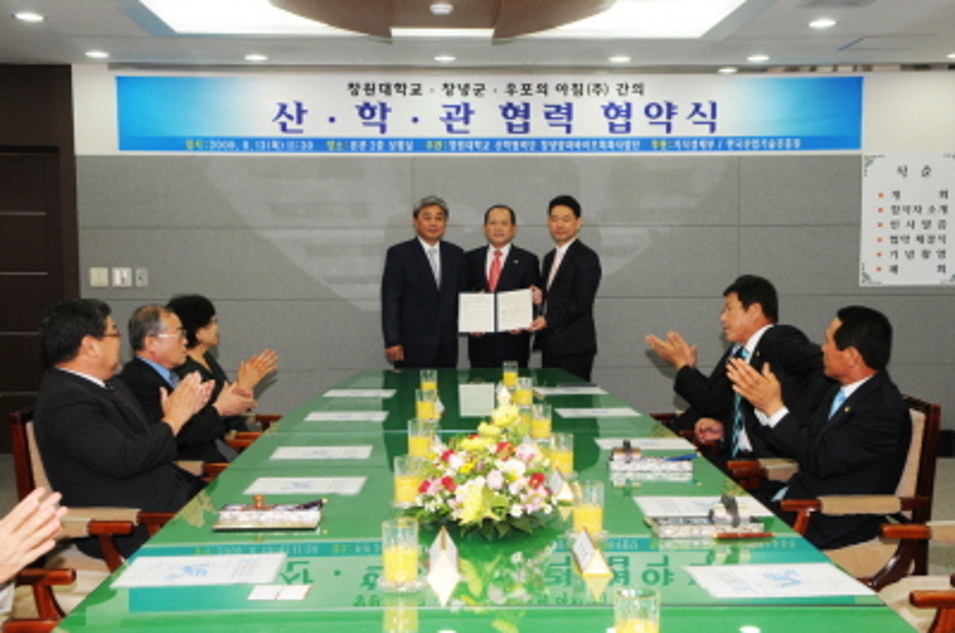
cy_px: 316
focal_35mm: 45
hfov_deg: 43.7
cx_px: 478
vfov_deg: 29.7
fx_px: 1191
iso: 500
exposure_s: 1/60
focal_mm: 30
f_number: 6.3
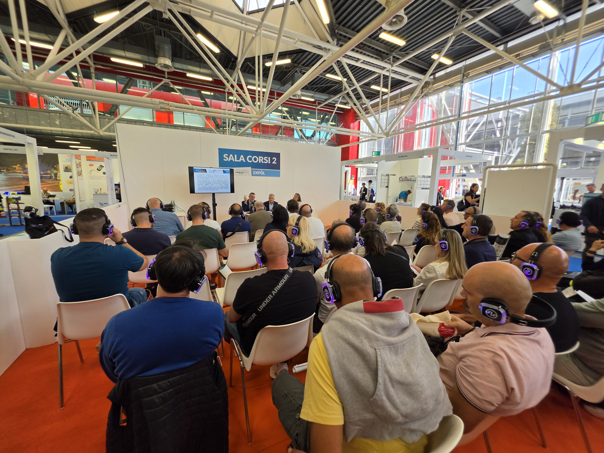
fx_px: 227
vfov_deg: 89.9
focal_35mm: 13
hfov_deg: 106.2
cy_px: 226
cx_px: 302
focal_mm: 2.2
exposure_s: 1/100
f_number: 1.9
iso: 40
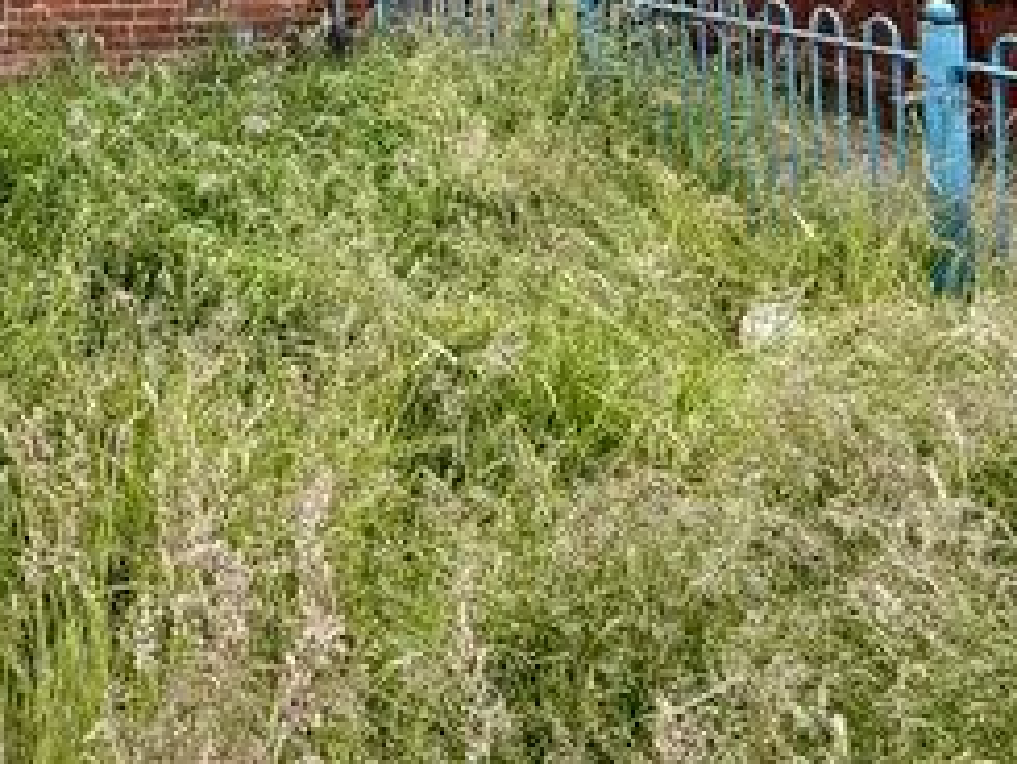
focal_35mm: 40
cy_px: -201
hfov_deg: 40.7
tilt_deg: +3.0
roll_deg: +1.8
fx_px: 1176
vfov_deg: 29.7
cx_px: -8
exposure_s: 1/502
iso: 50
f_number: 2.2
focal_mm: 2.22
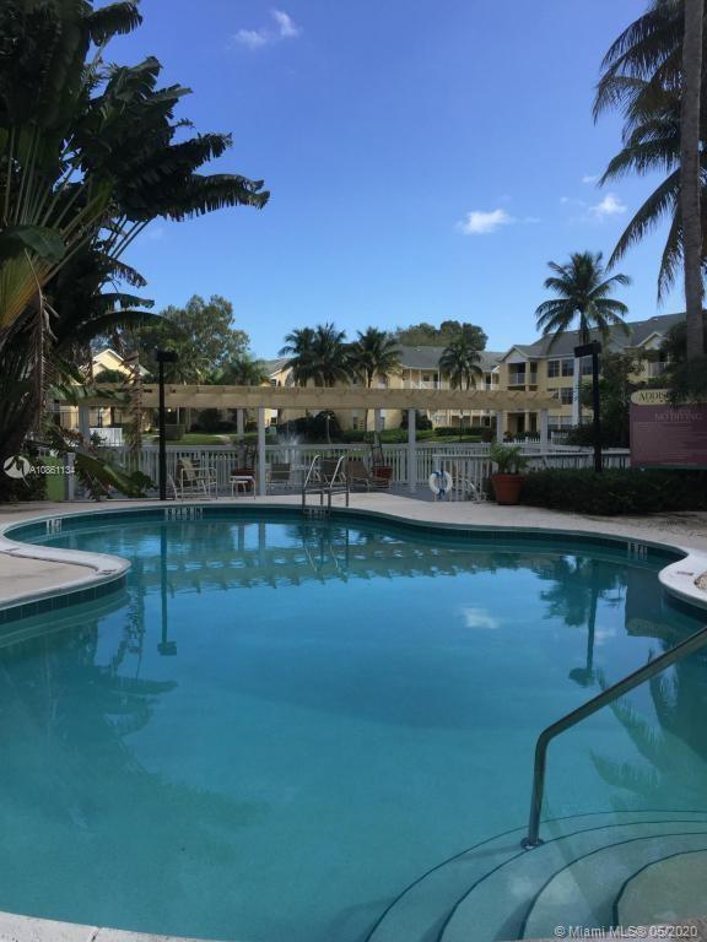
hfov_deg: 48.2
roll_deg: +0.6
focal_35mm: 29
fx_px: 790
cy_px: 471
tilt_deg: -3.1
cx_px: 354
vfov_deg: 61.7
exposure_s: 1/1799
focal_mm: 4.15
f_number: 2.2
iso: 32
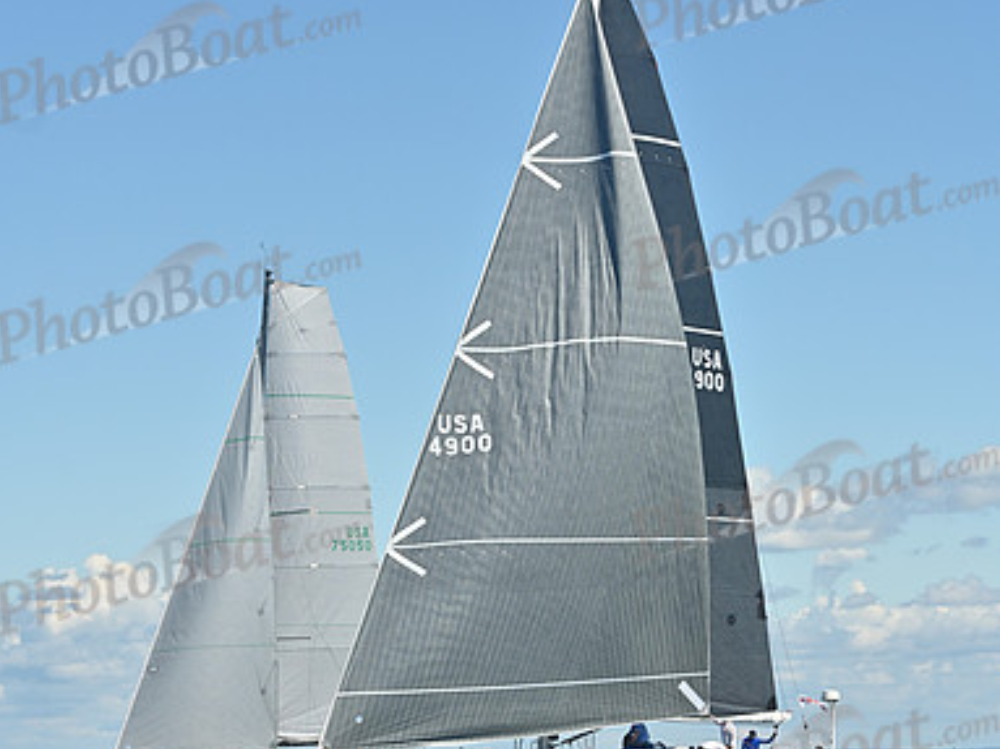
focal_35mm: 131
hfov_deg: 15.1
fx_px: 3783
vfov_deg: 11.3
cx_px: 497
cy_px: 397
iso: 250
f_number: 7.1
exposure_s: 1/1600
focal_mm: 90
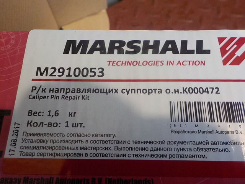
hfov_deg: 60.0
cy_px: 92
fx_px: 212
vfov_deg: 46.8
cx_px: 122
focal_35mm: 30
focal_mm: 4.1
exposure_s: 1/30
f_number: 3.3
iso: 125
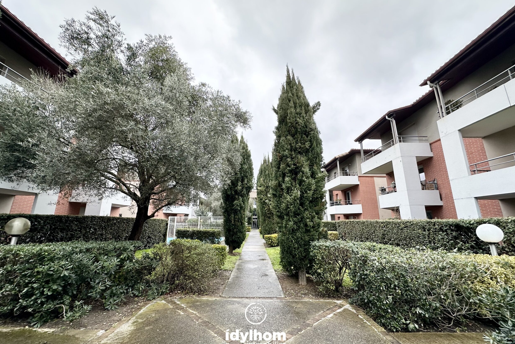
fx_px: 215
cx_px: 253
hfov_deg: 100.4
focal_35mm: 15
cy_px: 170
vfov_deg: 77.3
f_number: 2.2
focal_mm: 2.22
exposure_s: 1/393
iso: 40
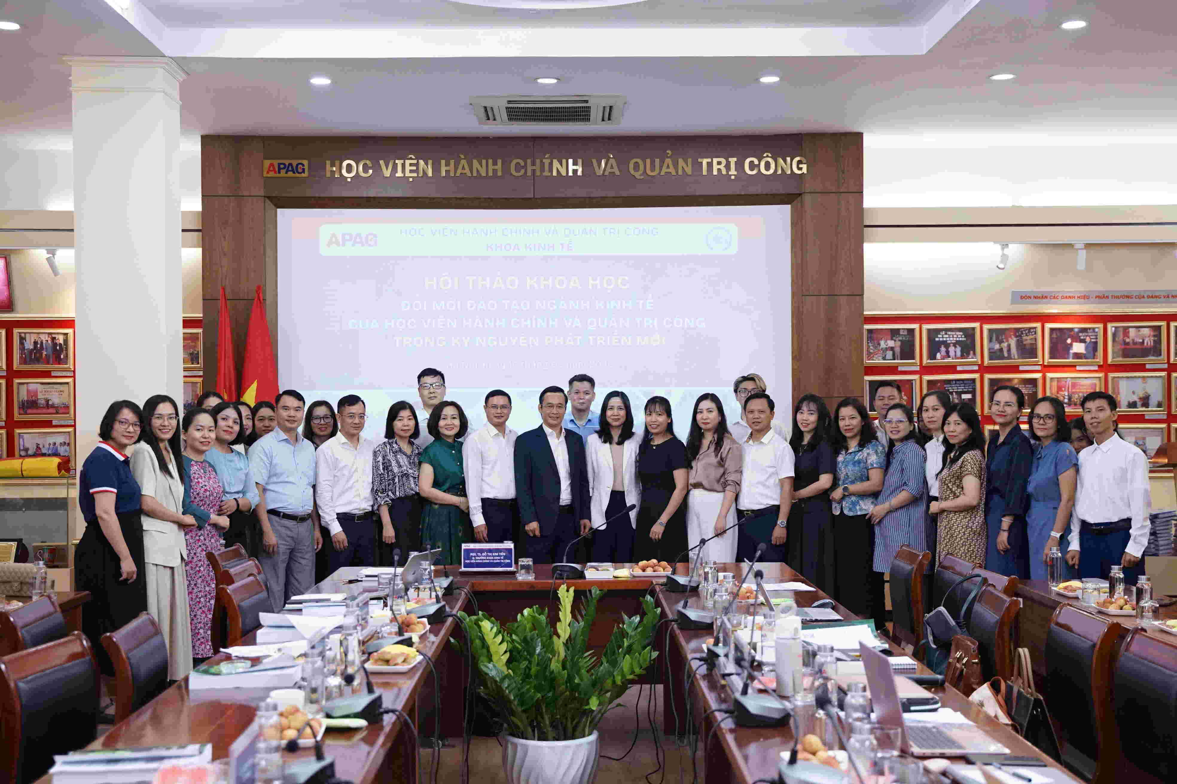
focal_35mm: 48
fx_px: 1569
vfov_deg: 28.1
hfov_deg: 41.1
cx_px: 588
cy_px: 392
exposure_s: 1/160
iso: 1600
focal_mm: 48
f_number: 4
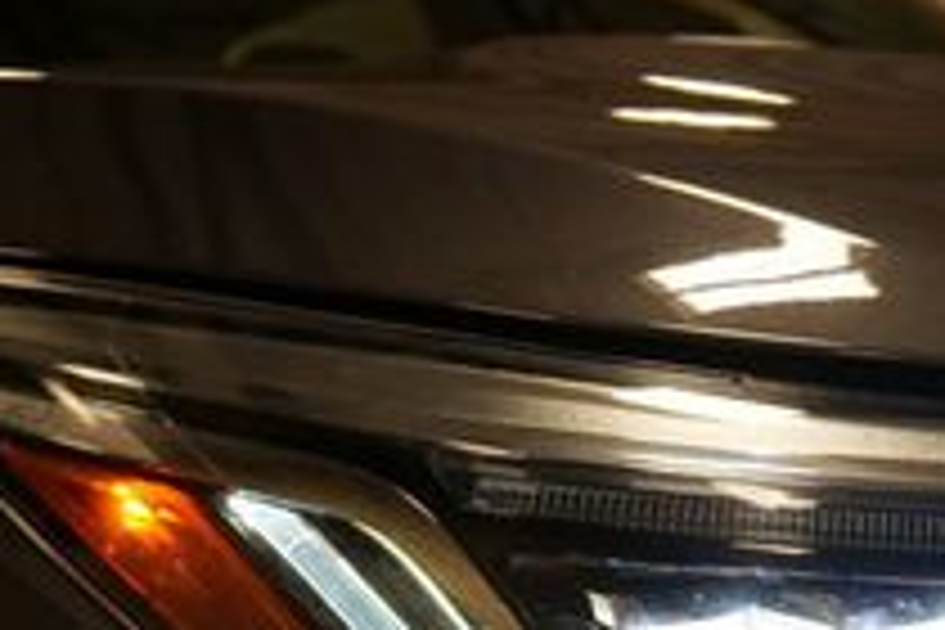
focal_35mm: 73
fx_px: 1916
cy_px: 796
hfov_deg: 26.1
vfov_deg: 17.6
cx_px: 972
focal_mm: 16
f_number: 4
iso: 200
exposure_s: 1/60
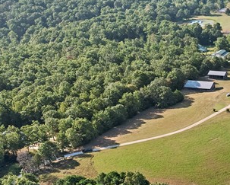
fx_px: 538
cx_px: 249
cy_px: 113
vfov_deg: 19.4
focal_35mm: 79
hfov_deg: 22.8
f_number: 2.8
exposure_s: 1/3200
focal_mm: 12.29
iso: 310
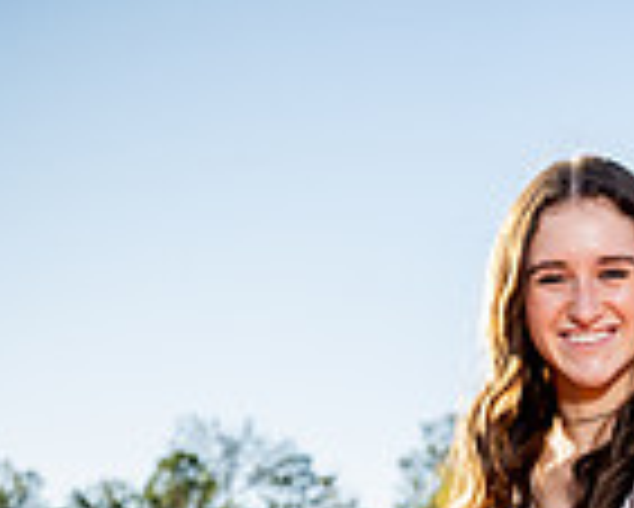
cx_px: 549
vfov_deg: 9.8
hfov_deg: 13.0
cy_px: 1007
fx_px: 2760
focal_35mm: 147
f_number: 4
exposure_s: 1/250
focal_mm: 49
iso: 100
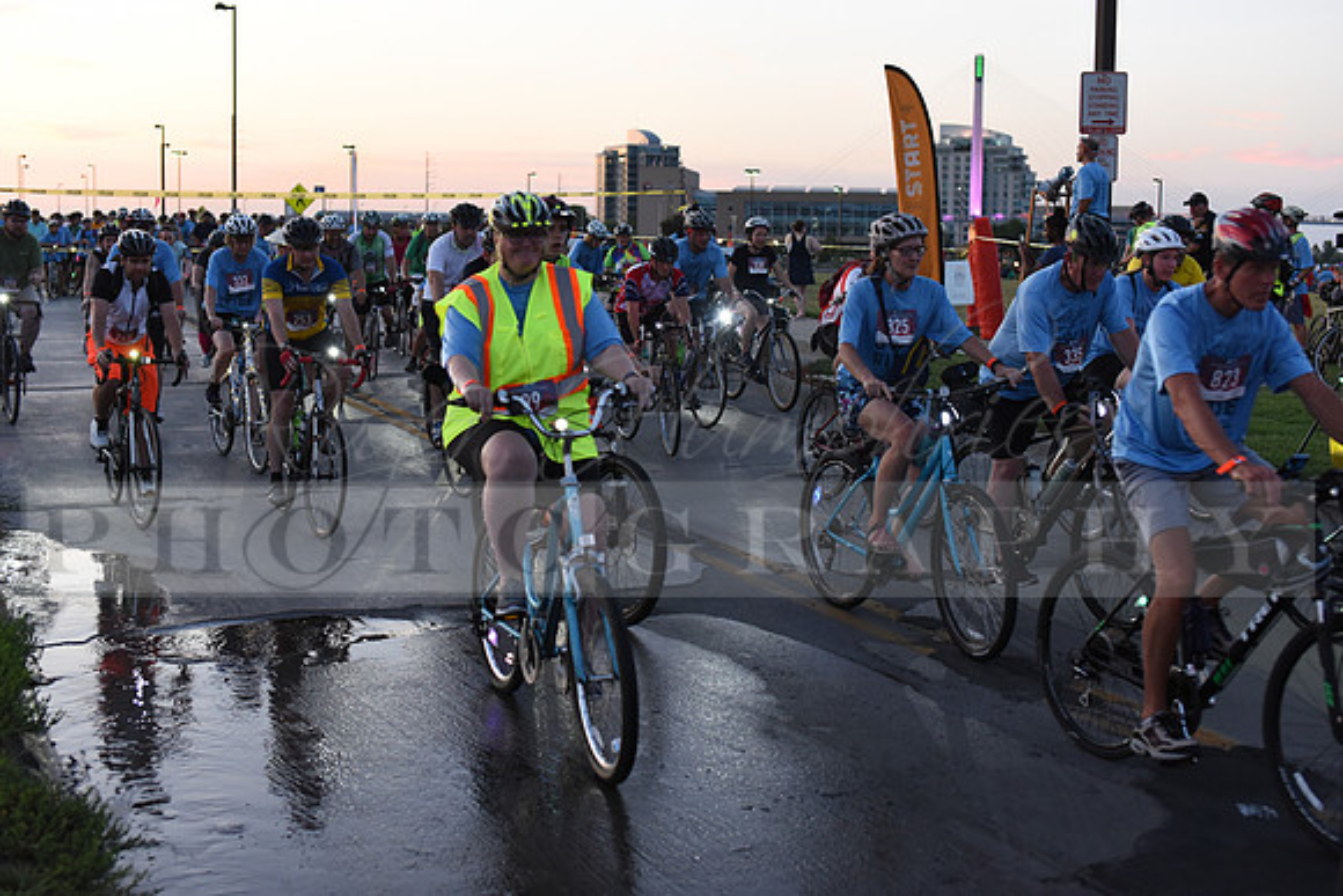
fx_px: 1866
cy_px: 448
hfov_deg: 39.6
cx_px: 672
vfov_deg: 27.0
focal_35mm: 50
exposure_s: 1/400
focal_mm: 50
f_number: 3.2
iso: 2500
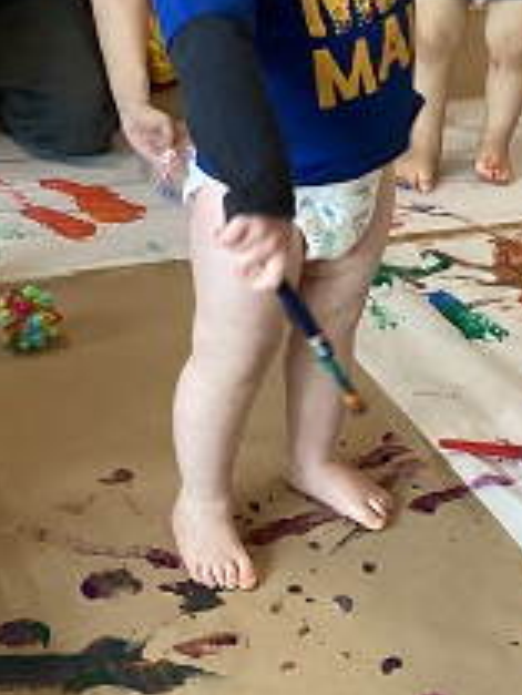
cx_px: 397
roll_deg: -4.8
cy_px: 283
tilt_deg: -25.6
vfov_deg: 26.3
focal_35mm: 74
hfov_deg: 19.8
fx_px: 1486
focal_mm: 3.3
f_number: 2.4
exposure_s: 1/40
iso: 250
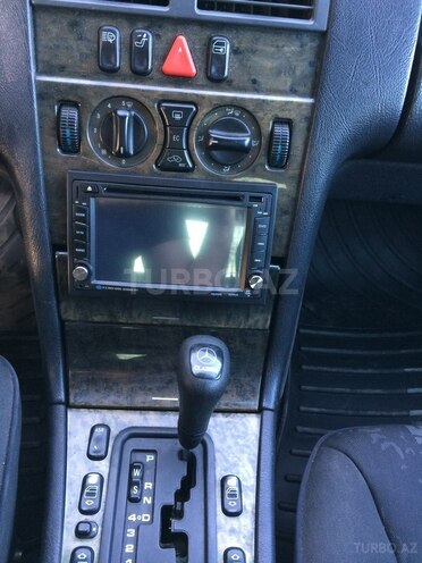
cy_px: 282
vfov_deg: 61.7
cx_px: 211
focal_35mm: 29
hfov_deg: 48.2
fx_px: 471
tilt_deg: -47.8
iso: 160
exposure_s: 1/33
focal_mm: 4.15
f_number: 2.2
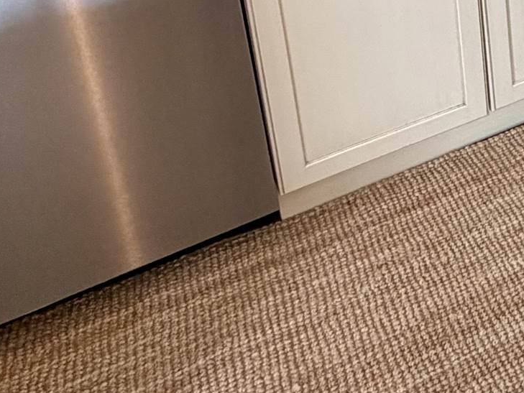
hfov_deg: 26.3
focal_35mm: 59
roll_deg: -0.4
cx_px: 727
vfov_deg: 20.8
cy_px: -208
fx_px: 893
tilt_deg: -17.9
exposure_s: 1/120
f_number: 2.2
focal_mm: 2.22
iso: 320
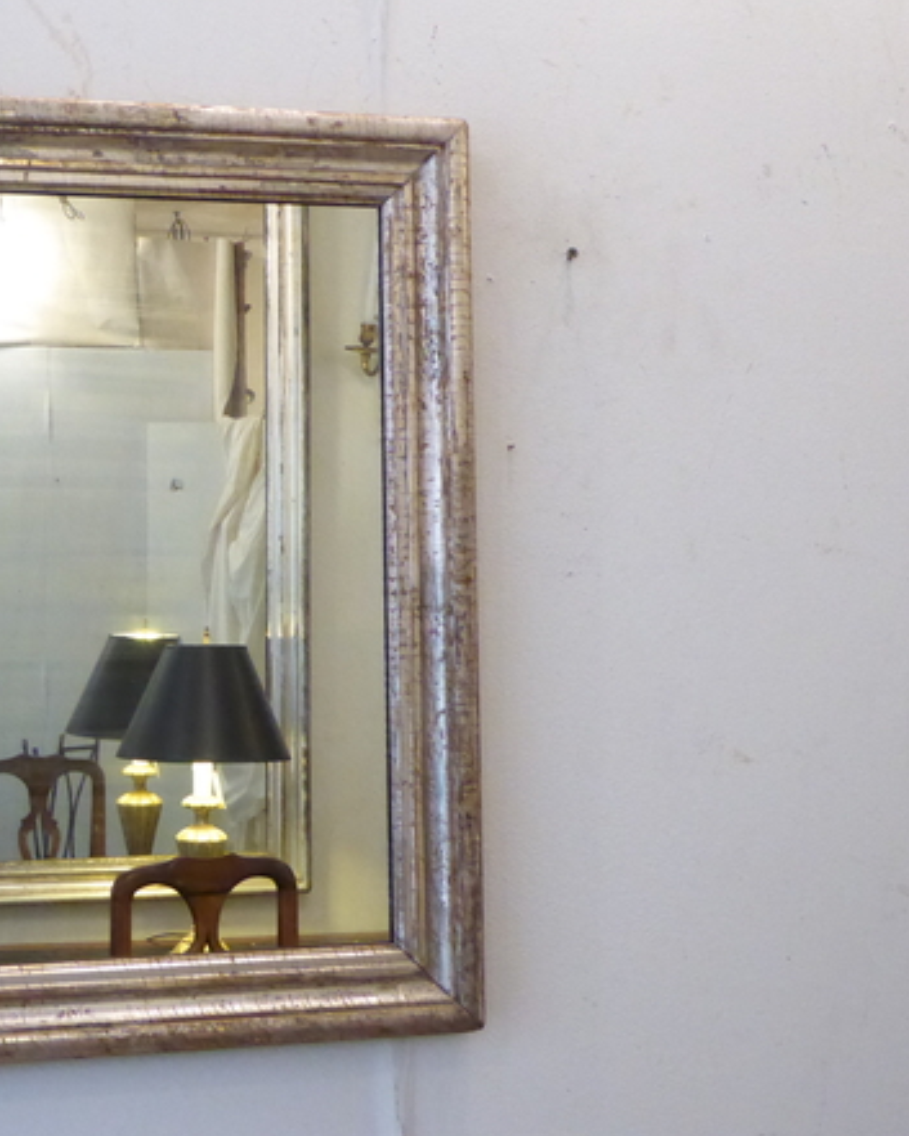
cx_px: 209
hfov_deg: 23.2
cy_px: 569
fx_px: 2185
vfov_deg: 29.1
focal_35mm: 65
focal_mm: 8.4
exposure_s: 1/80
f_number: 4
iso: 1600
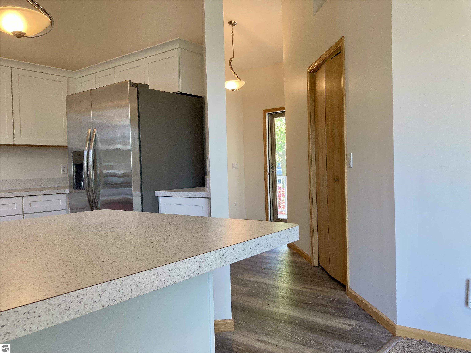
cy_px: 176
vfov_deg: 49.7
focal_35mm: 28
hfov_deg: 63.4
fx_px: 381
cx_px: 236
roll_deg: +2.0
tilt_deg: +0.8
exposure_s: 1/60
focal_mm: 3.99
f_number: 1.8
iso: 50
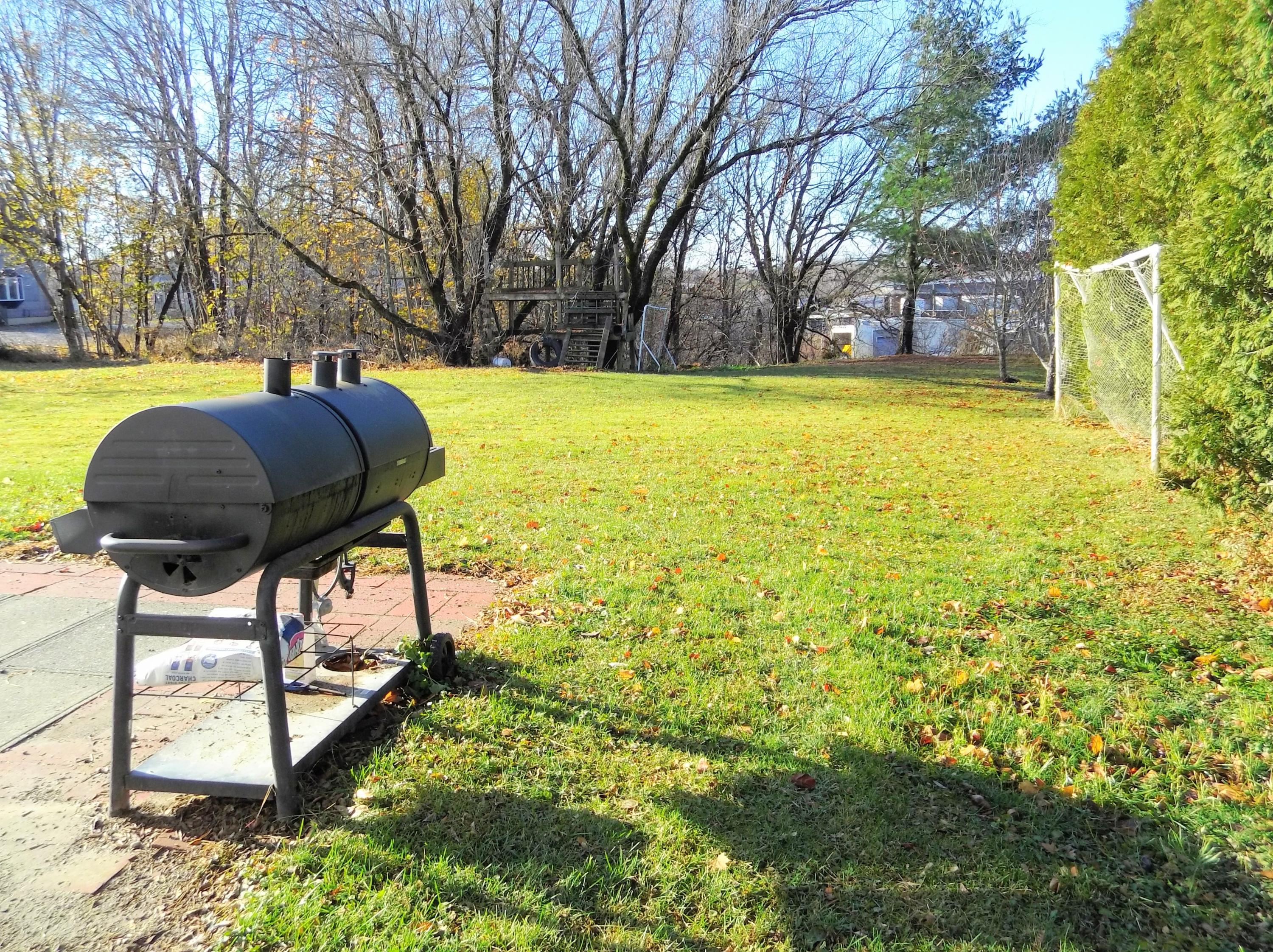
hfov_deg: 60.0
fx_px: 1102
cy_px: 476
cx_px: 636
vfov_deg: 46.7
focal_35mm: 30
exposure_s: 1/320
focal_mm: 5.4
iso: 100
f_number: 3.7
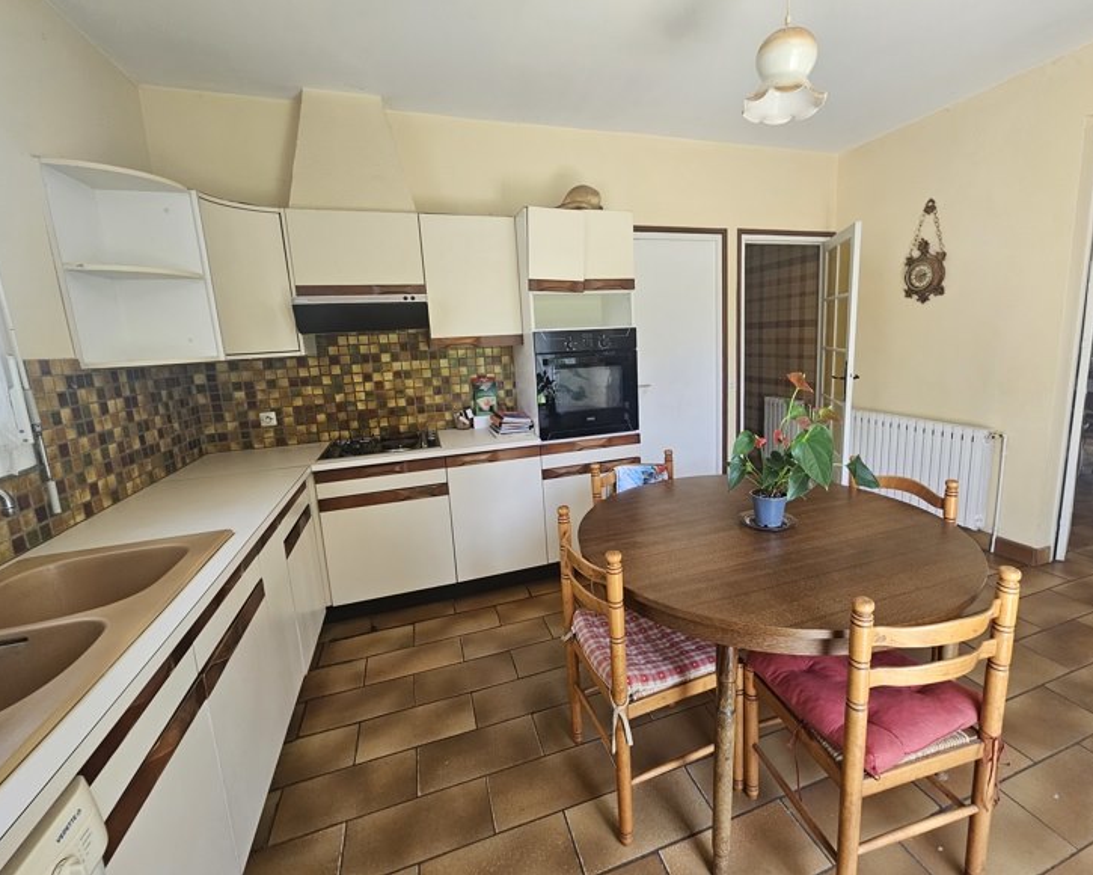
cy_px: 424
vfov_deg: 88.0
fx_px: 453
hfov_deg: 100.4
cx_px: 597
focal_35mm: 14
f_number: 2.2
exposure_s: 1/60
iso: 100
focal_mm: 2.2
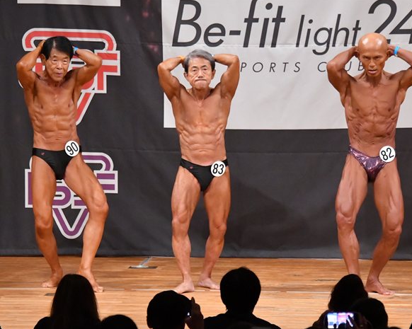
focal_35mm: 300
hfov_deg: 6.4
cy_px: 180
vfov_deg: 5.2
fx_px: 3656
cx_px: 161
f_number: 5.6
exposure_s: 1/400
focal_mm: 160
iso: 9000
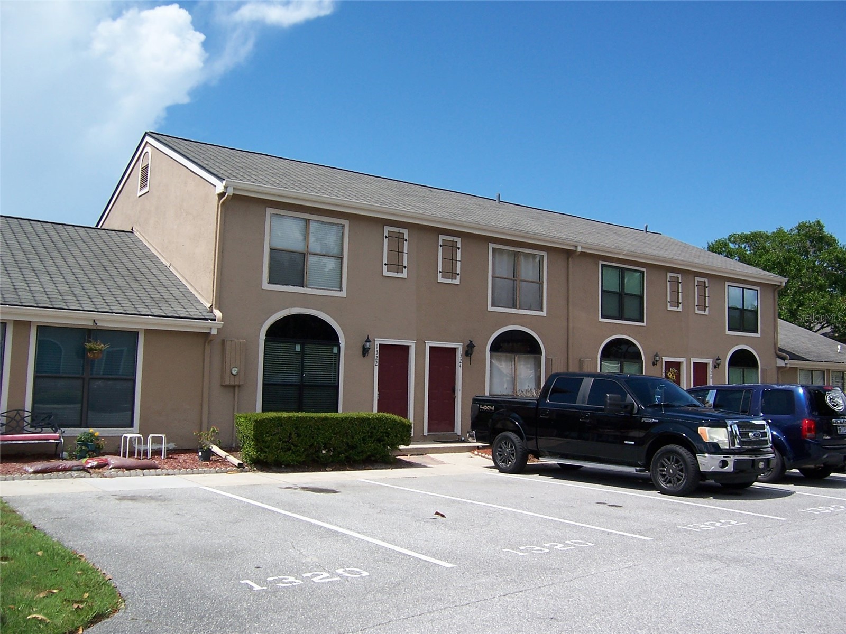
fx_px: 807
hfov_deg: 55.4
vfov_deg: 42.9
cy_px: 317
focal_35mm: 33
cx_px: 423
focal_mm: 5.5
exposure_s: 1/750
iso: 80
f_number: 4
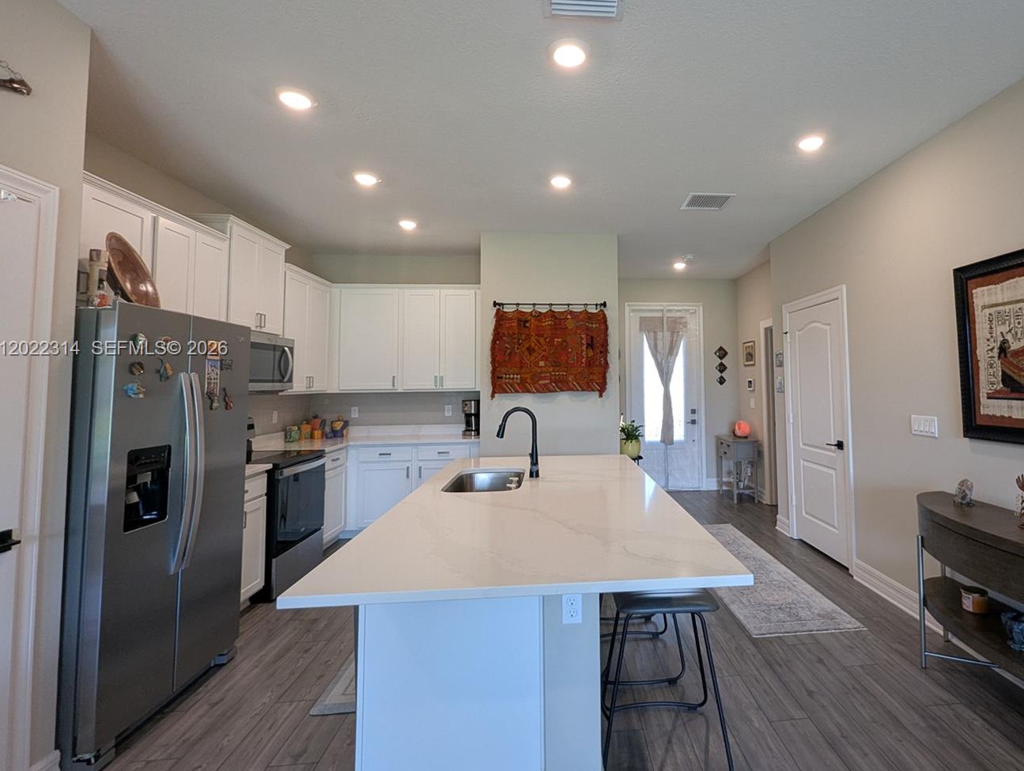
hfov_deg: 93.2
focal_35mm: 16
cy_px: 350
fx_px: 474
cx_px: 612
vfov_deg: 78.0
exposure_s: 1/40
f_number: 2.2
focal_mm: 1.95
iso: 49
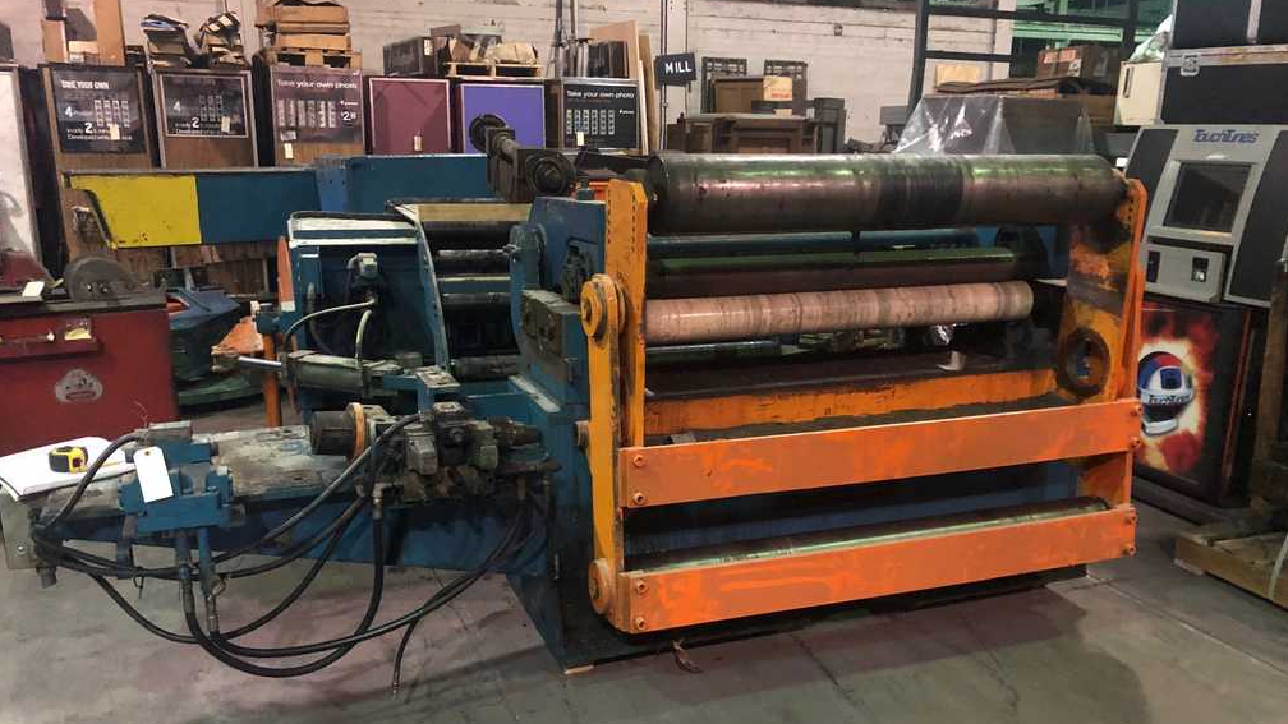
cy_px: 435
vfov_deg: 37.6
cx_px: 649
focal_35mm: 31
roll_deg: -1.2
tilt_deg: -14.2
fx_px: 1059
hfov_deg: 62.6
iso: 125
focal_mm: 3.99
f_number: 1.8
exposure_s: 1/4
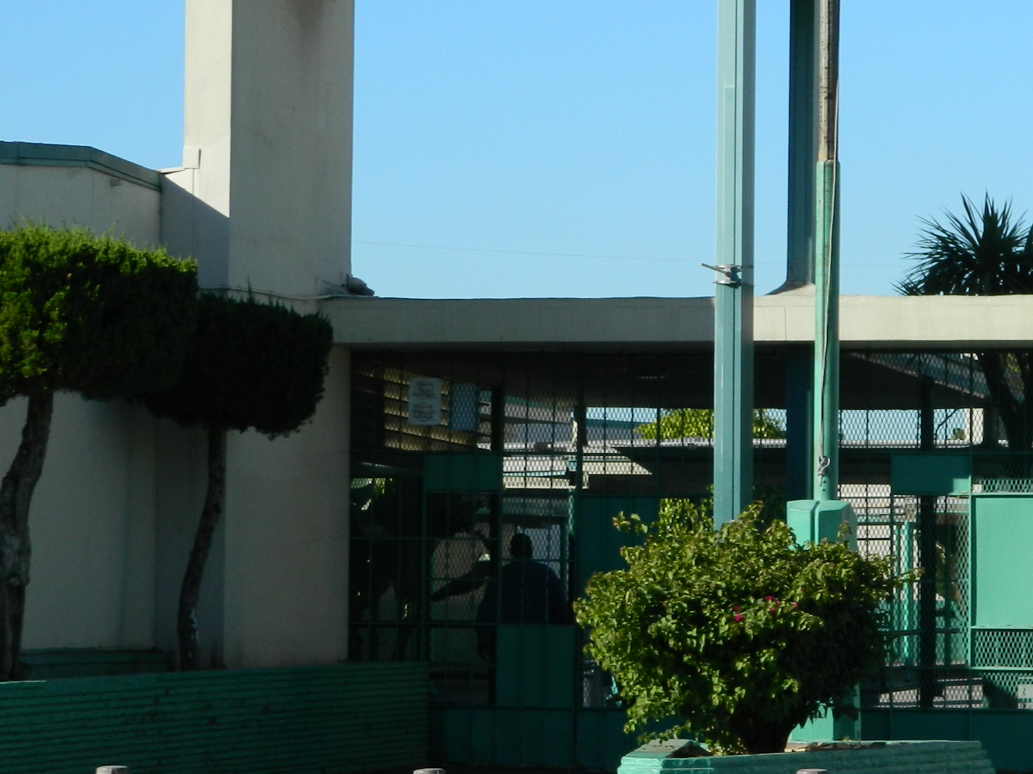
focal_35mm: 201
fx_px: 5997
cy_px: 318
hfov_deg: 9.8
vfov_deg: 7.4
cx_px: 873
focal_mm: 18.6
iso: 80
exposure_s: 1/500
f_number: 4.5
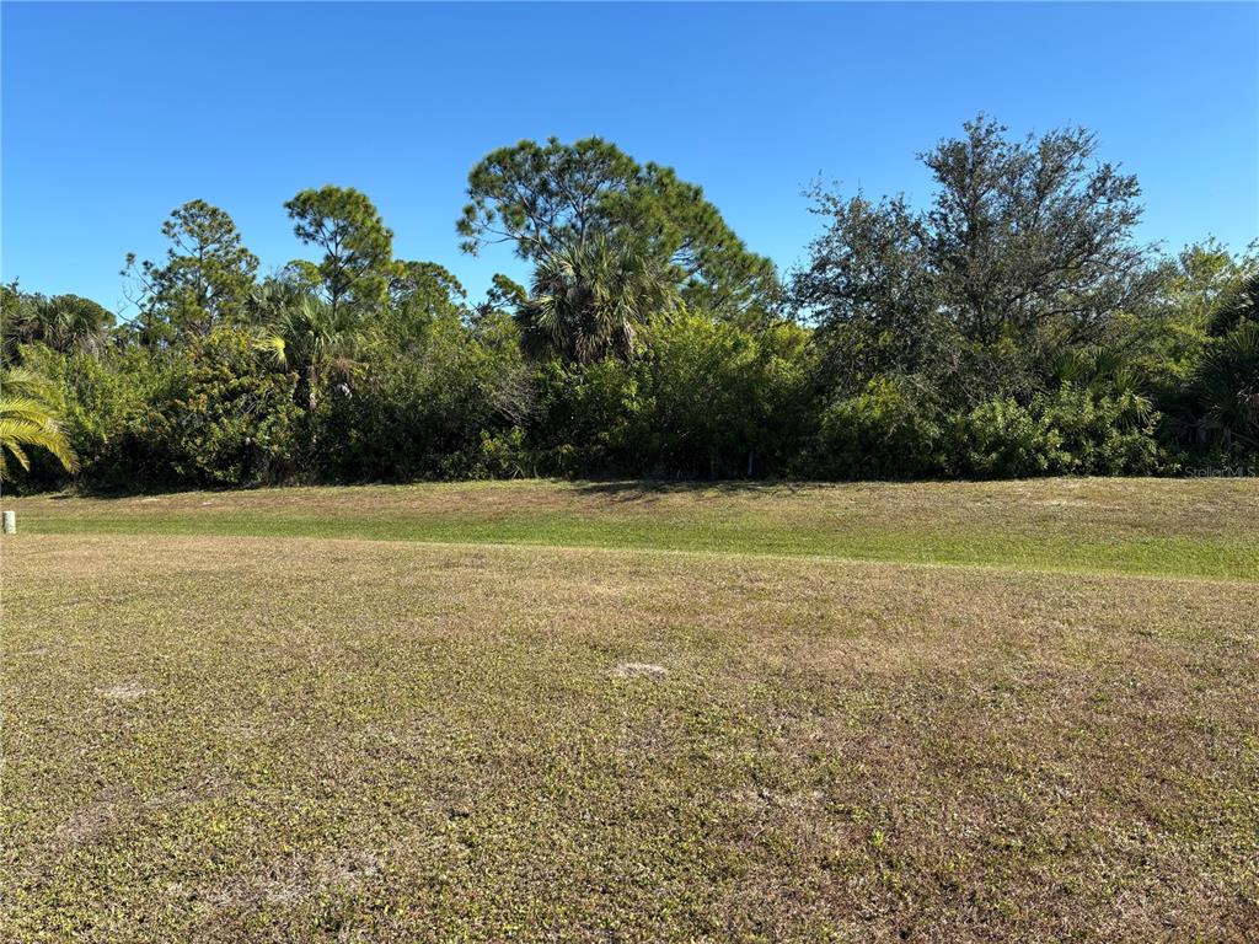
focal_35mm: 26
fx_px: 946
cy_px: 472
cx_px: 630
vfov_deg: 53.1
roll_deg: +2.8
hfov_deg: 67.3
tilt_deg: -4.7
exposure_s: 1/2242
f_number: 1.6
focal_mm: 5.96
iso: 50
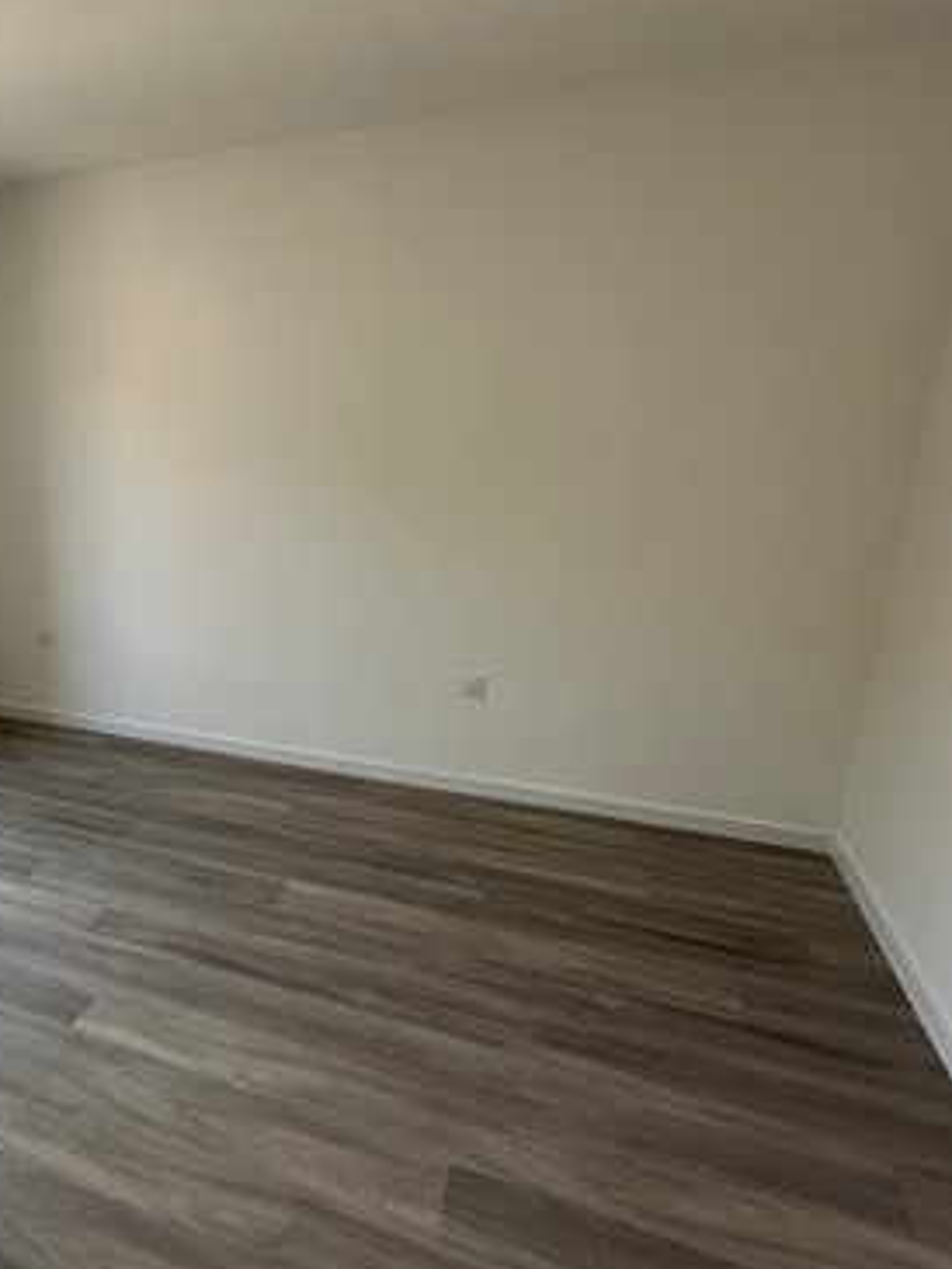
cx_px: 174
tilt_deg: -14.6
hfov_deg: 54.4
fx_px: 843
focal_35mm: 23
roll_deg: -0.7
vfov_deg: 73.9
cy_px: 668
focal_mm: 2.22
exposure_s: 1/100
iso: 160
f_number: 2.2
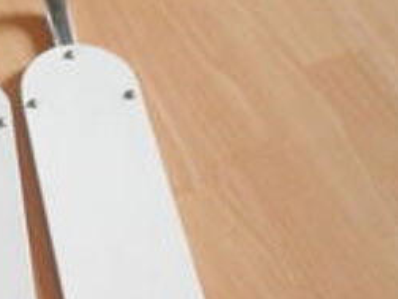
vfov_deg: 10.4
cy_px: 225
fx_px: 1644
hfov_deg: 12.8
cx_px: -268
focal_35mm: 143
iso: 160
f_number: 3.1
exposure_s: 1/8
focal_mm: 6.4
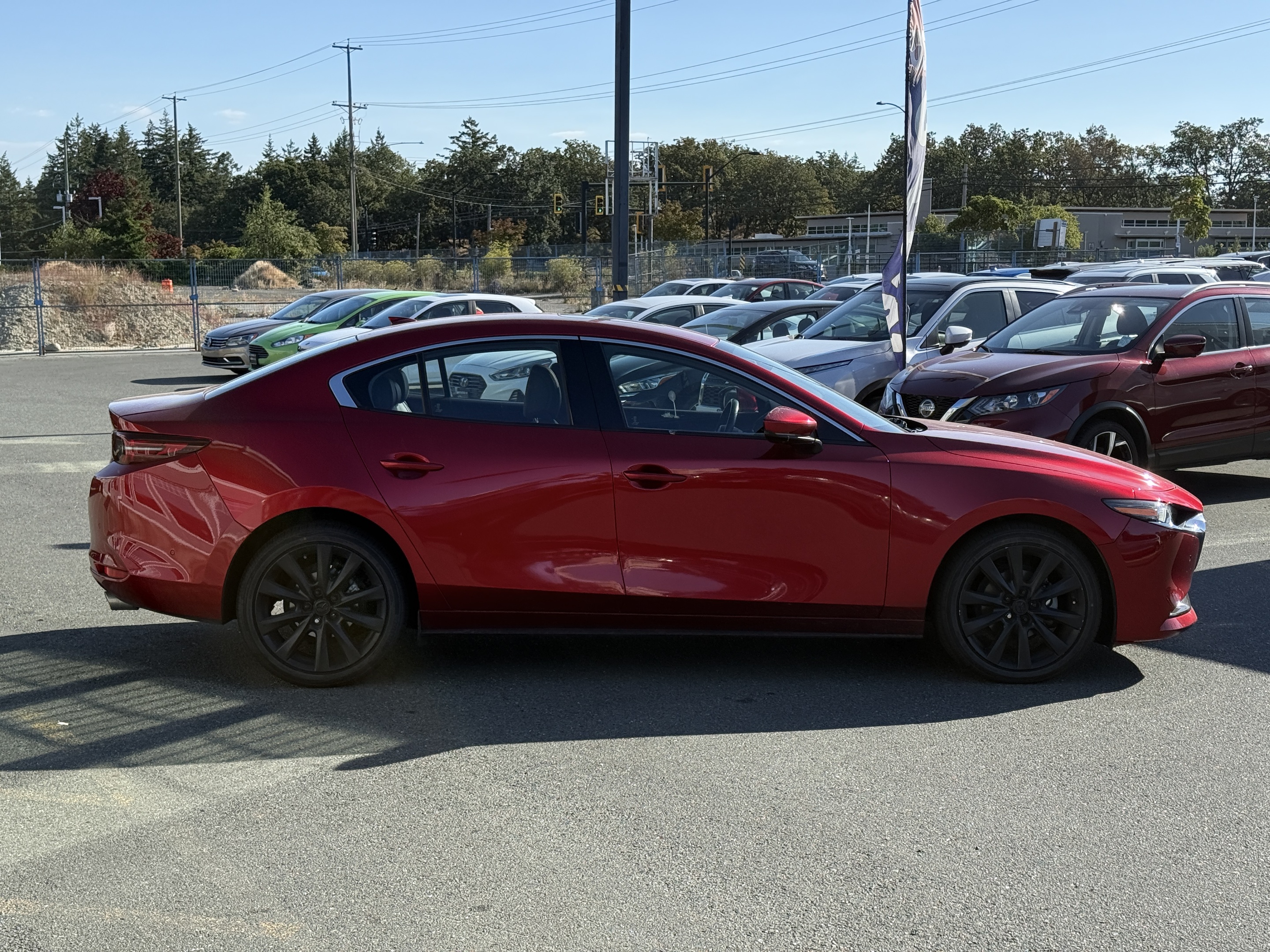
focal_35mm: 48
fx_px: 1761
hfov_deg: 39.7
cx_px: 635
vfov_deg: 30.3
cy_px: 476
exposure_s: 1/3096
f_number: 1.78
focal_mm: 6.76
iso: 100
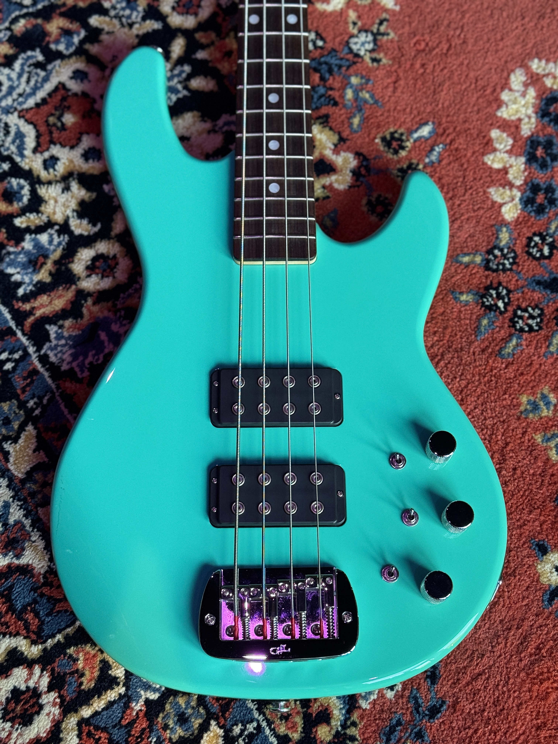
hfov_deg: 30.3
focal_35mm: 48
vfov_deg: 39.7
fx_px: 1032
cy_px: 372
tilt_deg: -72.1
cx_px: 279
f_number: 1.78
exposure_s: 1/60
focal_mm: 6.76
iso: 250
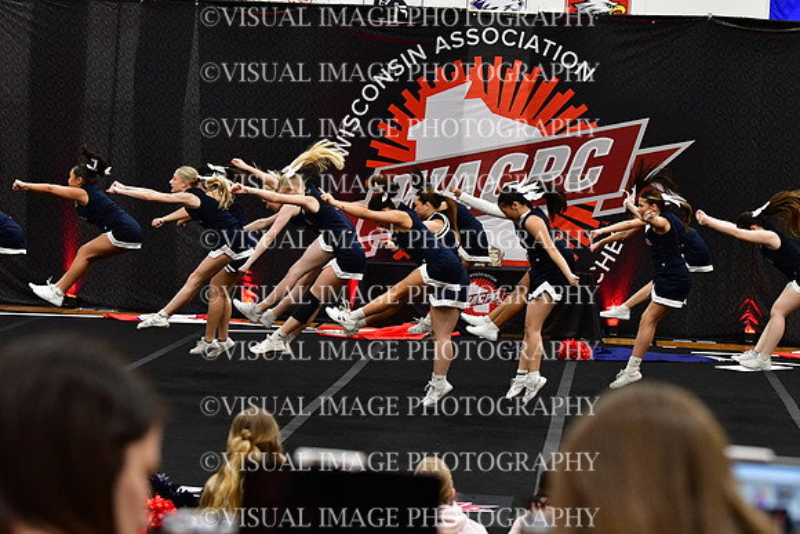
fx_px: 2334
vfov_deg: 13.0
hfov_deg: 19.5
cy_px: 267
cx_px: 400
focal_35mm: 105
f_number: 4
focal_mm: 70
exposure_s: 1/500
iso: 4000
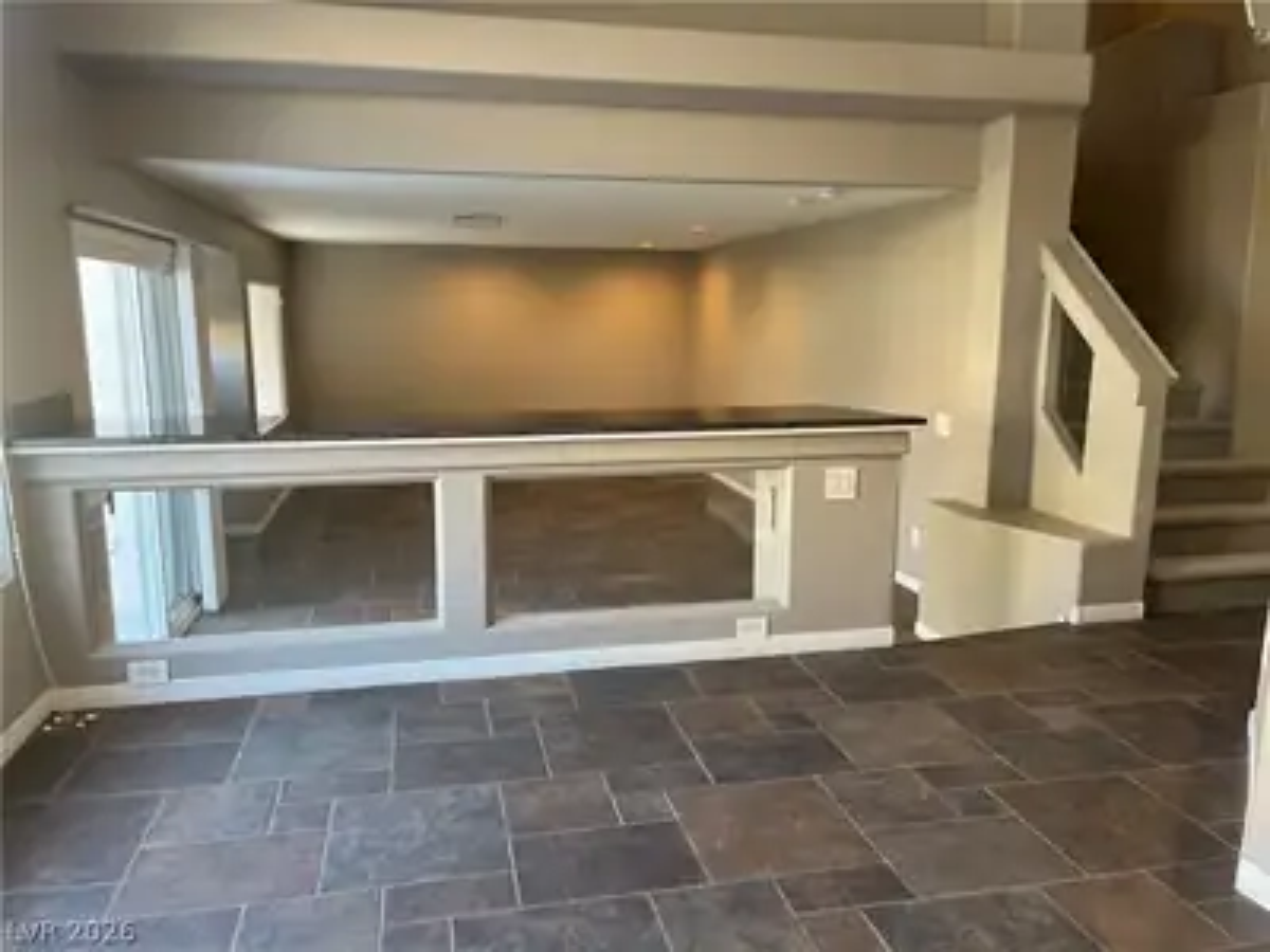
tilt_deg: -9.9
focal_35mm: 26
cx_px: 635
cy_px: 476
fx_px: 954
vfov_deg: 53.1
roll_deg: -0.8
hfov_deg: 67.3
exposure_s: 1/60
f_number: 1.6
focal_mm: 5.1
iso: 80
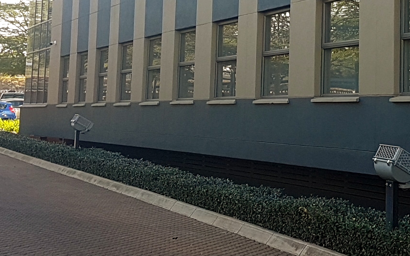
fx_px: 1039
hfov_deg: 22.0
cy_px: -21
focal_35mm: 93
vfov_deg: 13.8
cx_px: 341
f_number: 1.7
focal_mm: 4.2
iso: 40
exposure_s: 1/483
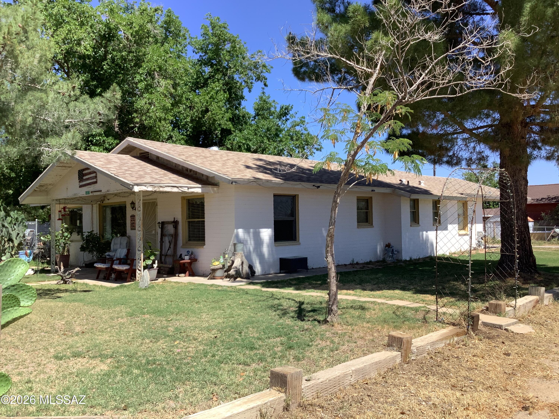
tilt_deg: +0.4
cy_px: 210
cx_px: 280
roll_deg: +2.0
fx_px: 501
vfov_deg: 45.4
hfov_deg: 58.4
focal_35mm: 31
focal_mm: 3.3
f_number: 2.4
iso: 25
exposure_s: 1/867
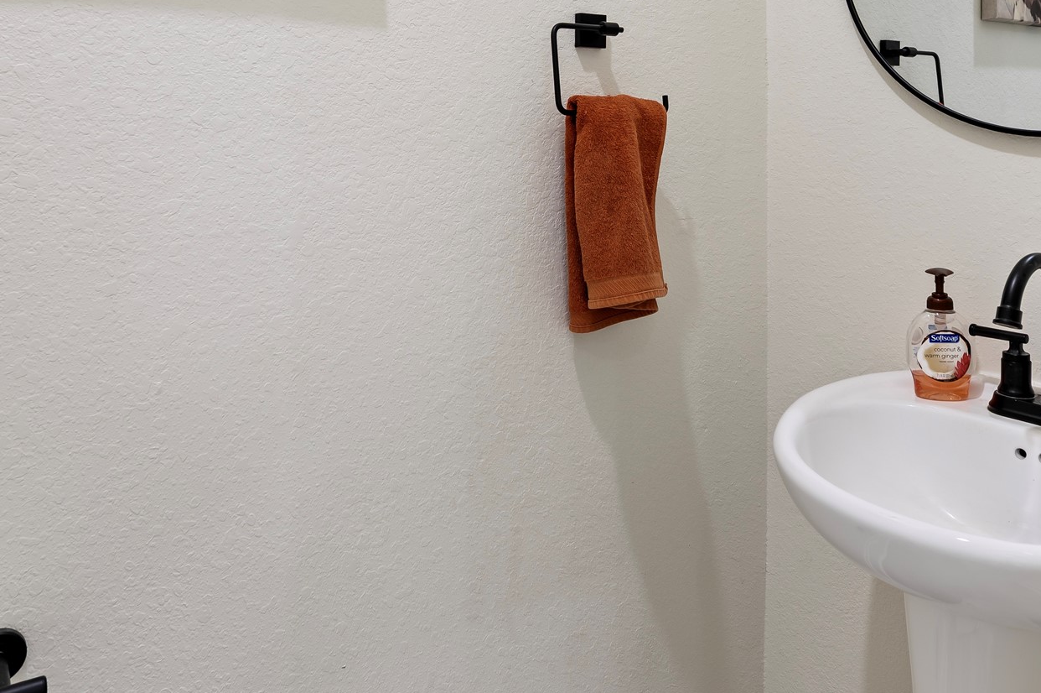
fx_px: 809
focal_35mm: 28
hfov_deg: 65.2
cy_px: 148
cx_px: 442
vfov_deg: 44.3
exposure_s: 1/2
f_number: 4.5
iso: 125
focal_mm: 16
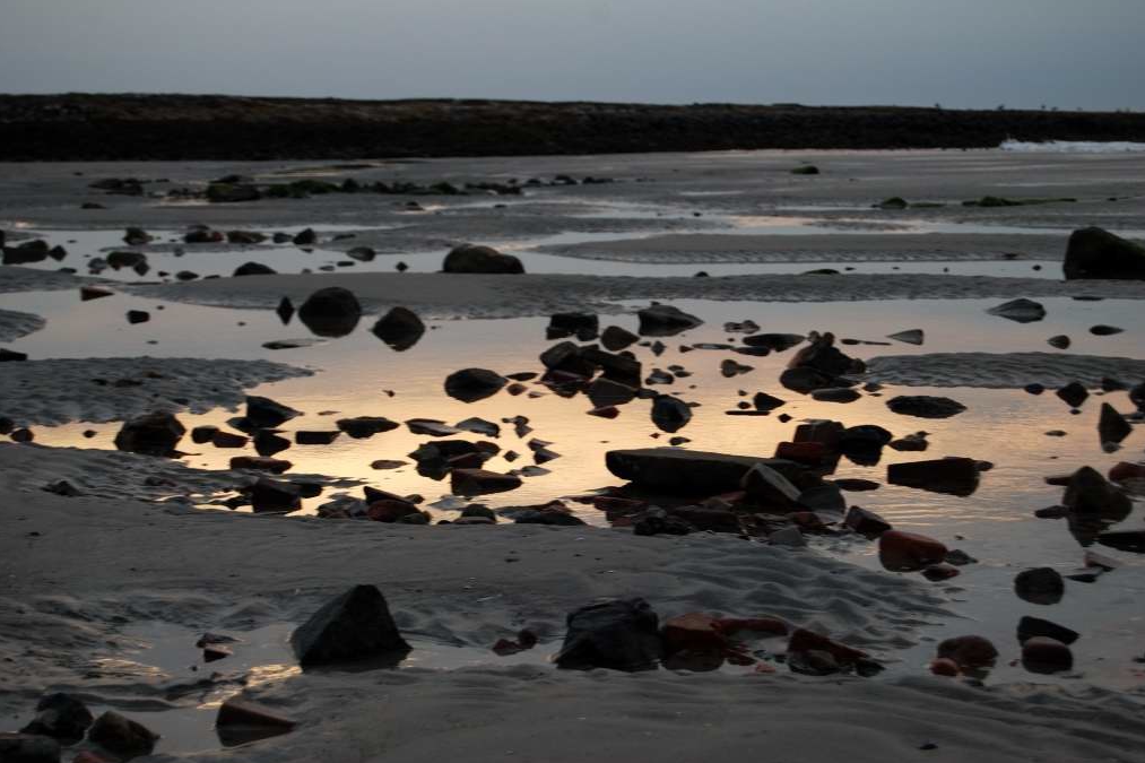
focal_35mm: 84
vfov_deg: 16.4
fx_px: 2655
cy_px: 385
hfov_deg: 24.3
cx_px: 576
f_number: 5.6
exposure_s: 1/60
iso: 200
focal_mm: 55
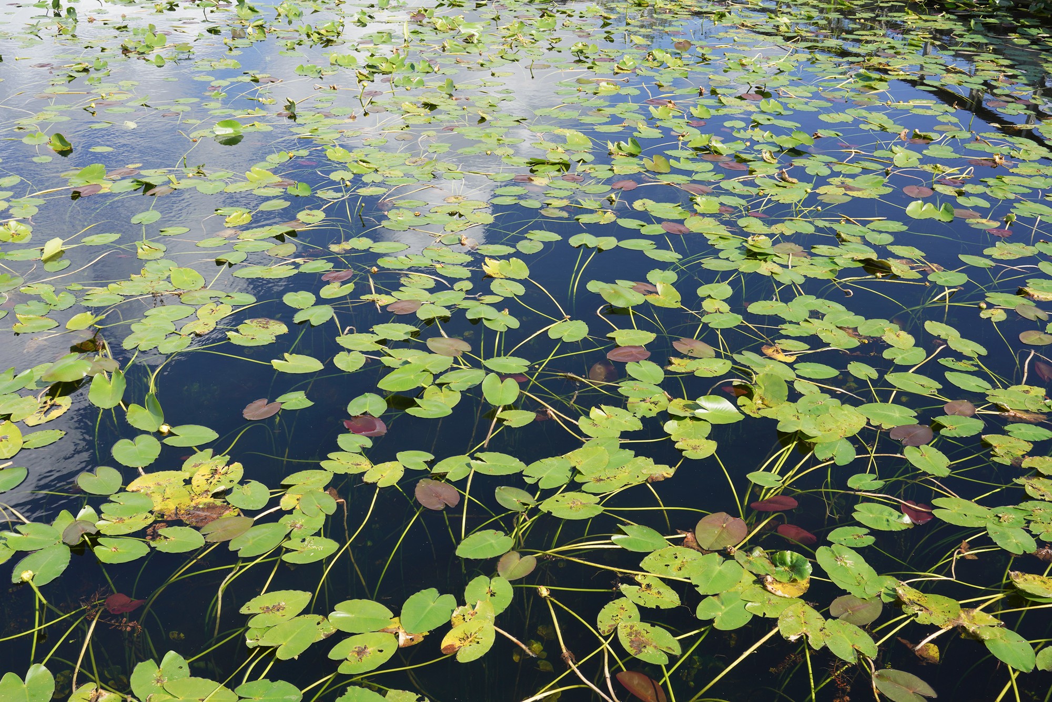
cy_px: 351
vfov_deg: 36.0
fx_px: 1081
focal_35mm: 37
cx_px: 526
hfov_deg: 51.9
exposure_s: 1/100
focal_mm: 37
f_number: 13
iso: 100
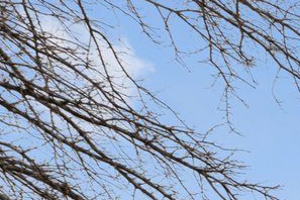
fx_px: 1033
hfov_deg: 11.6
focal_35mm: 124
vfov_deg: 10.0
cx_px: 832
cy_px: 440
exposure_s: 1/125
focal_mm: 18
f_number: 9
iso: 400
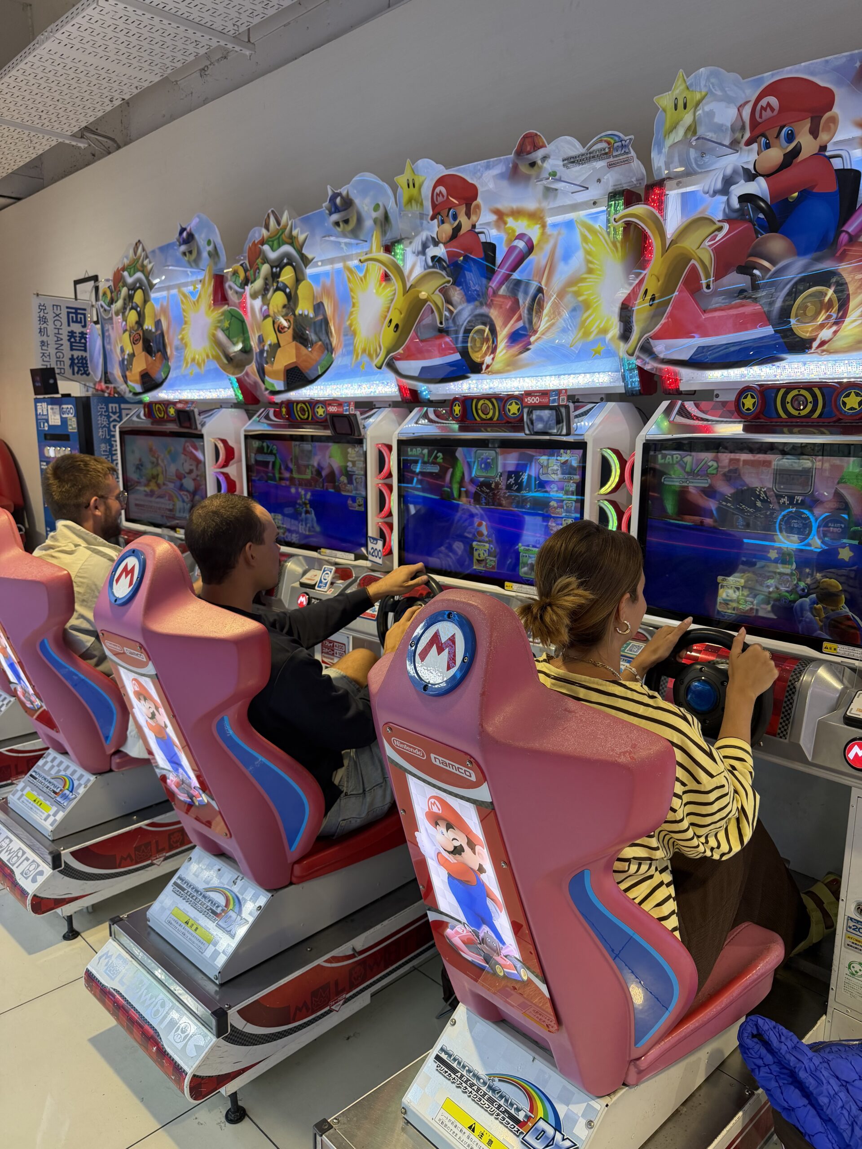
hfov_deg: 56.8
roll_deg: -0.5
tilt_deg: -11.2
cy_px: 574
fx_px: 797
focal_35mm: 24
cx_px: 431
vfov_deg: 71.6
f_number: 1.78
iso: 160
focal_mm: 6.76
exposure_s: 1/253
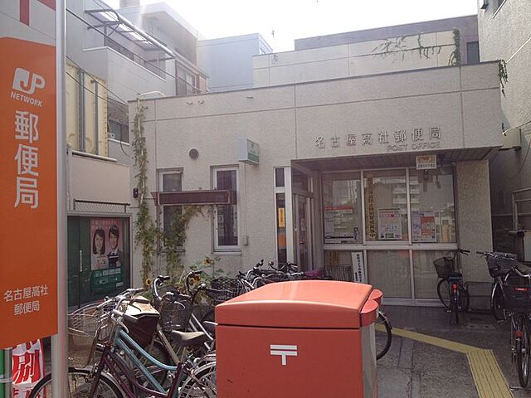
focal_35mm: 35
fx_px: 537
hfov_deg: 52.6
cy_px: 199
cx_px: 266
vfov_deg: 40.7
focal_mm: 4.28
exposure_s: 1/1082
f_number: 2.4
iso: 50
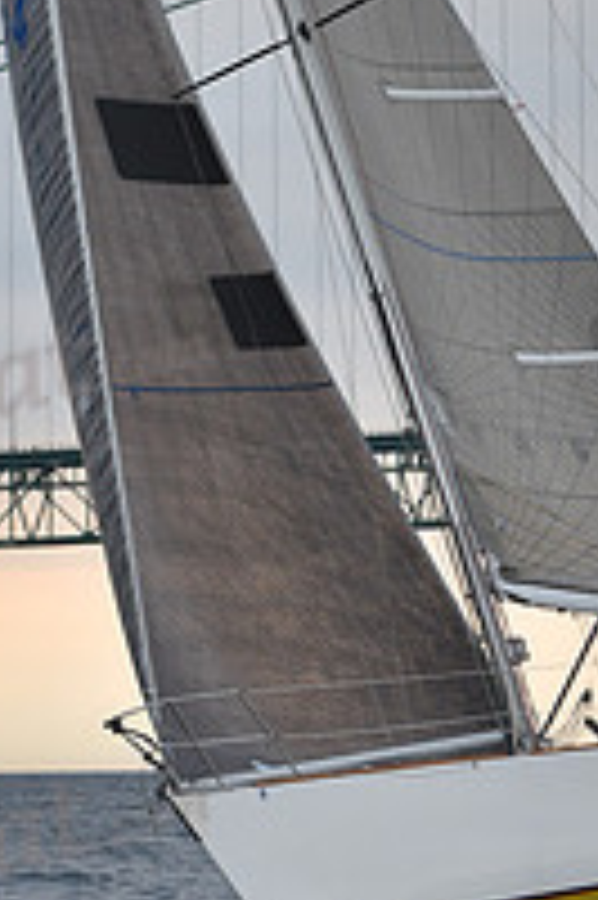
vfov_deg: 7.1
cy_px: 117
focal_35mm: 290
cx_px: 443
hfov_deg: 4.7
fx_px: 7238
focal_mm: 100
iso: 500
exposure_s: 1/640
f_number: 4.5
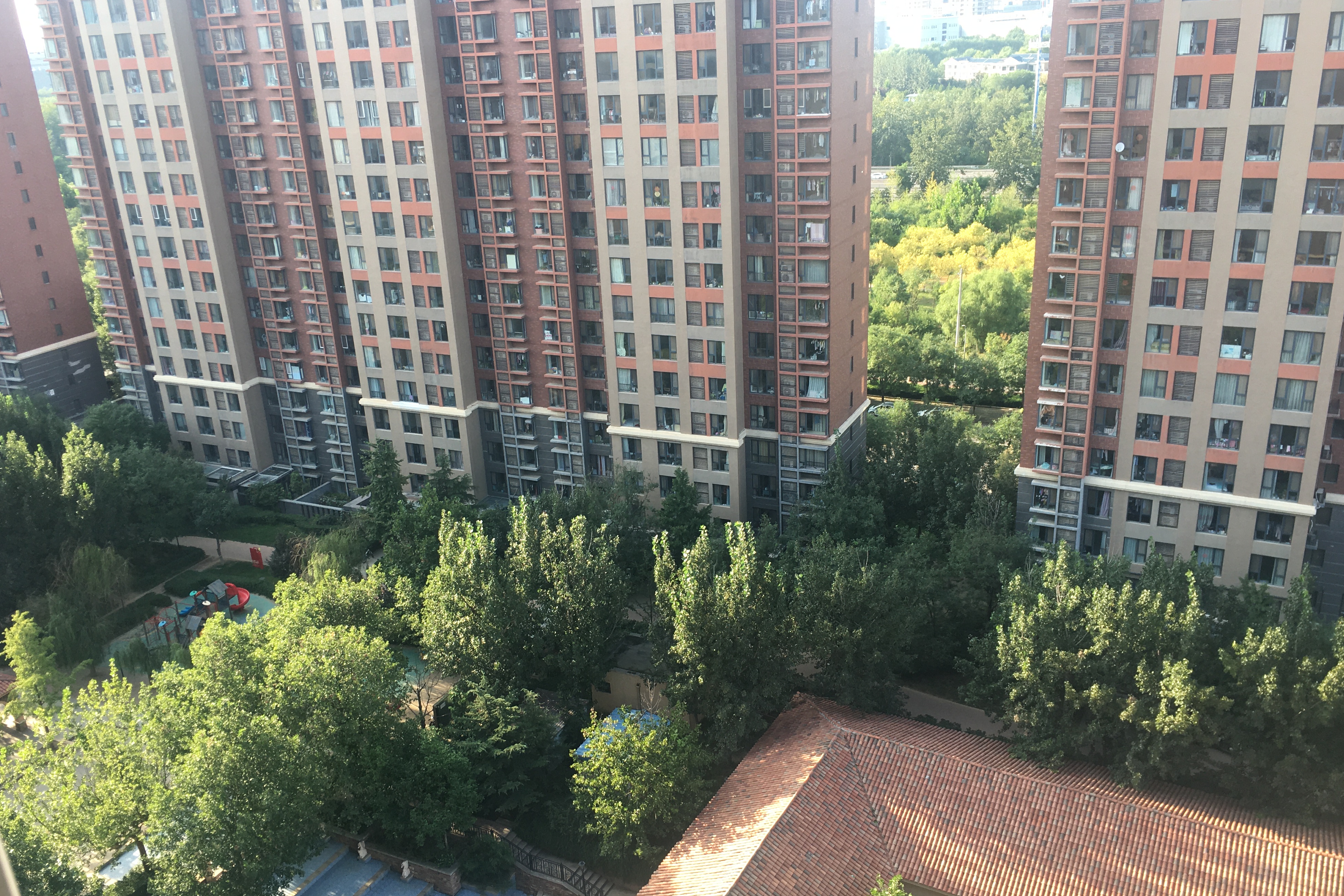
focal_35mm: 31
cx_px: 665
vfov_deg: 42.3
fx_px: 1157
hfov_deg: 60.3
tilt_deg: -20.5
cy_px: 494
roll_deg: +3.2
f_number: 2.2
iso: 25
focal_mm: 4.15
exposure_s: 1/100
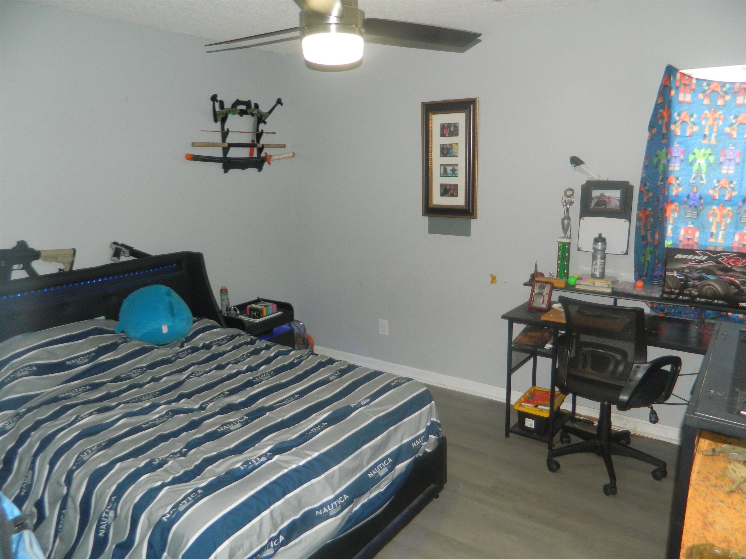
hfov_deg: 69.4
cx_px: 373
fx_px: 539
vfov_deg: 54.9
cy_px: 280
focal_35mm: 25
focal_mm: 4.5
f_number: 3.1
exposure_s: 1/30
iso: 200
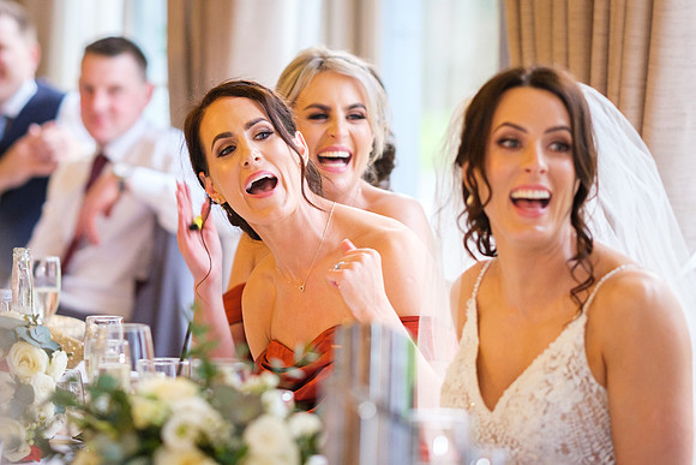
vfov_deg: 6.7
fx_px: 3961
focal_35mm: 205
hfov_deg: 10.0
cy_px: 126
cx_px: 268
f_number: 2
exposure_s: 1/160
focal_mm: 90
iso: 1600
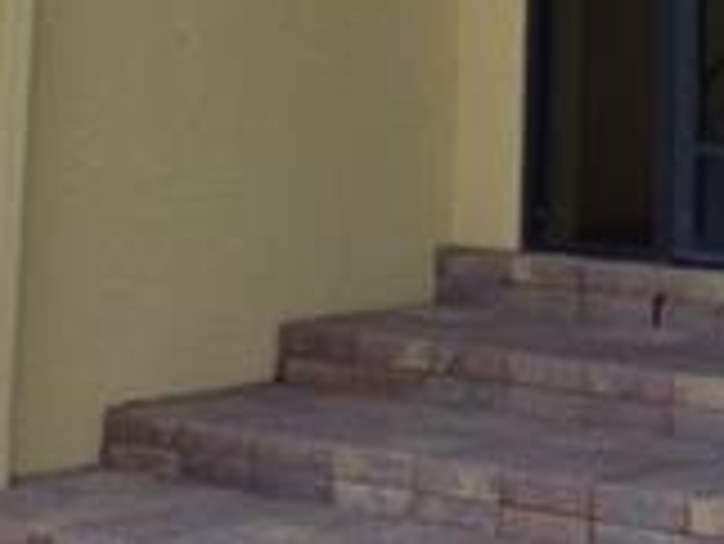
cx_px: 962
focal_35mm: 127
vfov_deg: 11.0
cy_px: -409
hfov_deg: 14.8
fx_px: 2658
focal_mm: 3.58
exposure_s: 1/500
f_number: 2.8
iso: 100
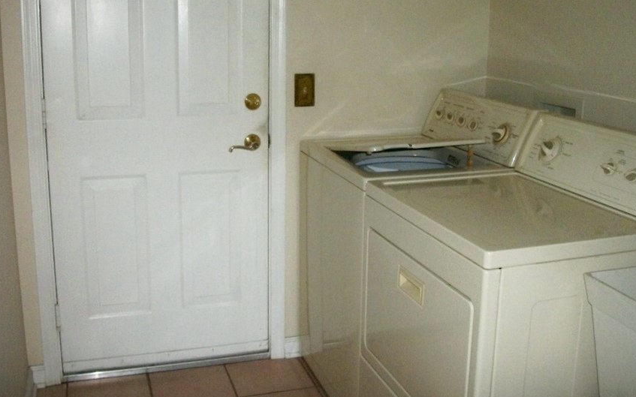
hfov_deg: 48.2
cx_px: 308
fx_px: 711
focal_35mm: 41
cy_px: 186
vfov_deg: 31.2
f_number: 2.9
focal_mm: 5.7
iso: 250
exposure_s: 1/125
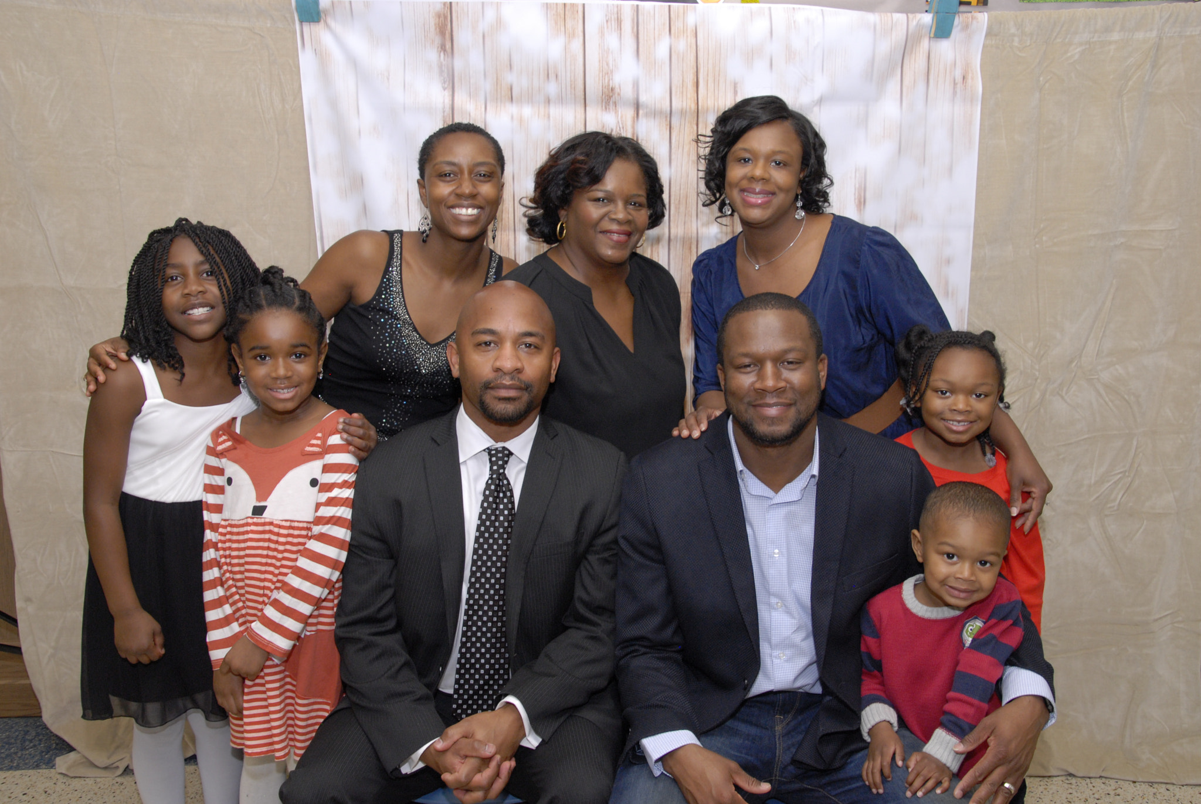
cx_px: 600
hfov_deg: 55.0
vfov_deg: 38.5
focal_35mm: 34
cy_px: 402
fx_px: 1152
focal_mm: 23
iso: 500
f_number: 8
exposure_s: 1/80
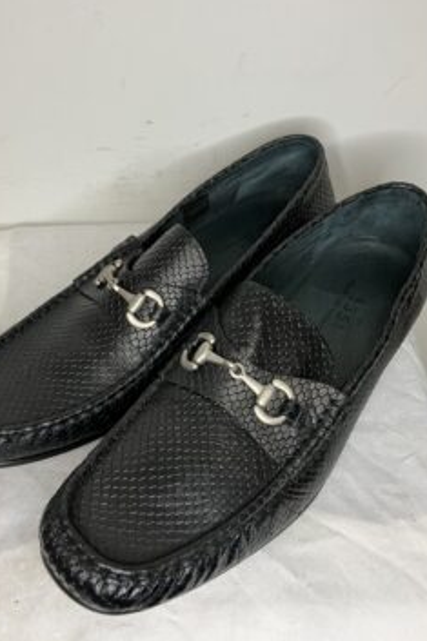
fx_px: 588
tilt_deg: -46.1
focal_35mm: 33
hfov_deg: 39.9
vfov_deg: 57.2
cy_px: 294
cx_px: 194
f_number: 1.8
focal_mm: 3.99
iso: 50
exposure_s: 1/50
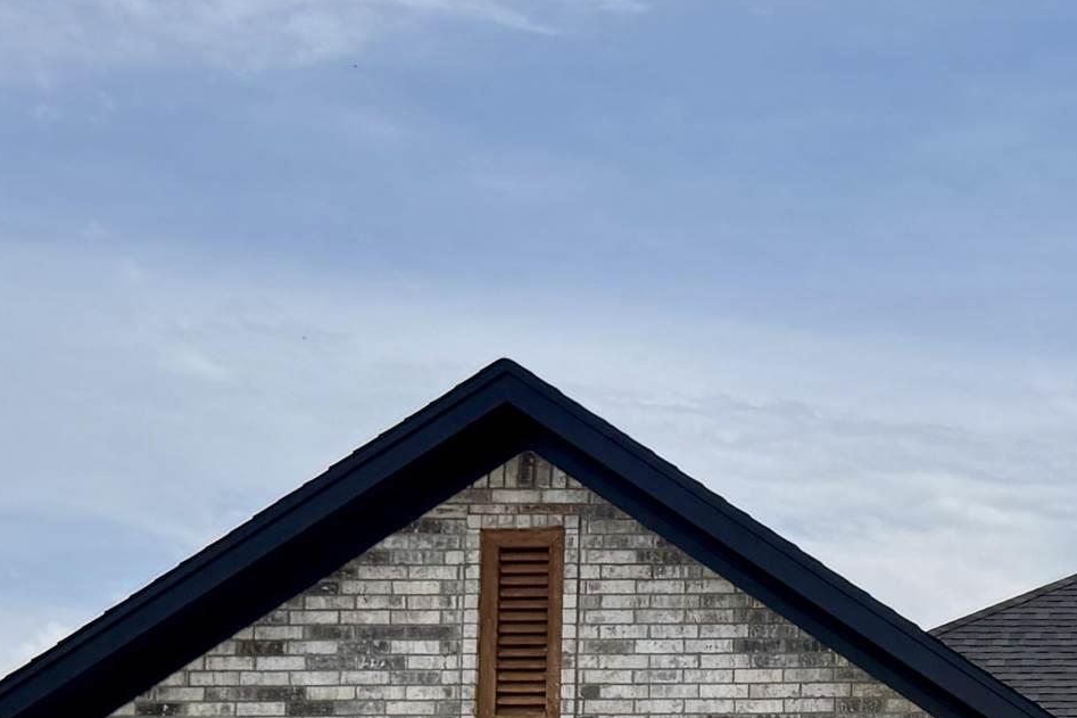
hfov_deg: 23.3
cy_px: 834
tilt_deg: +7.0
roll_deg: -0.4
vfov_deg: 16.2
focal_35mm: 81
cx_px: 1240
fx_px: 2423
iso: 80
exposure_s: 1/8130
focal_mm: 6.76
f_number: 1.78
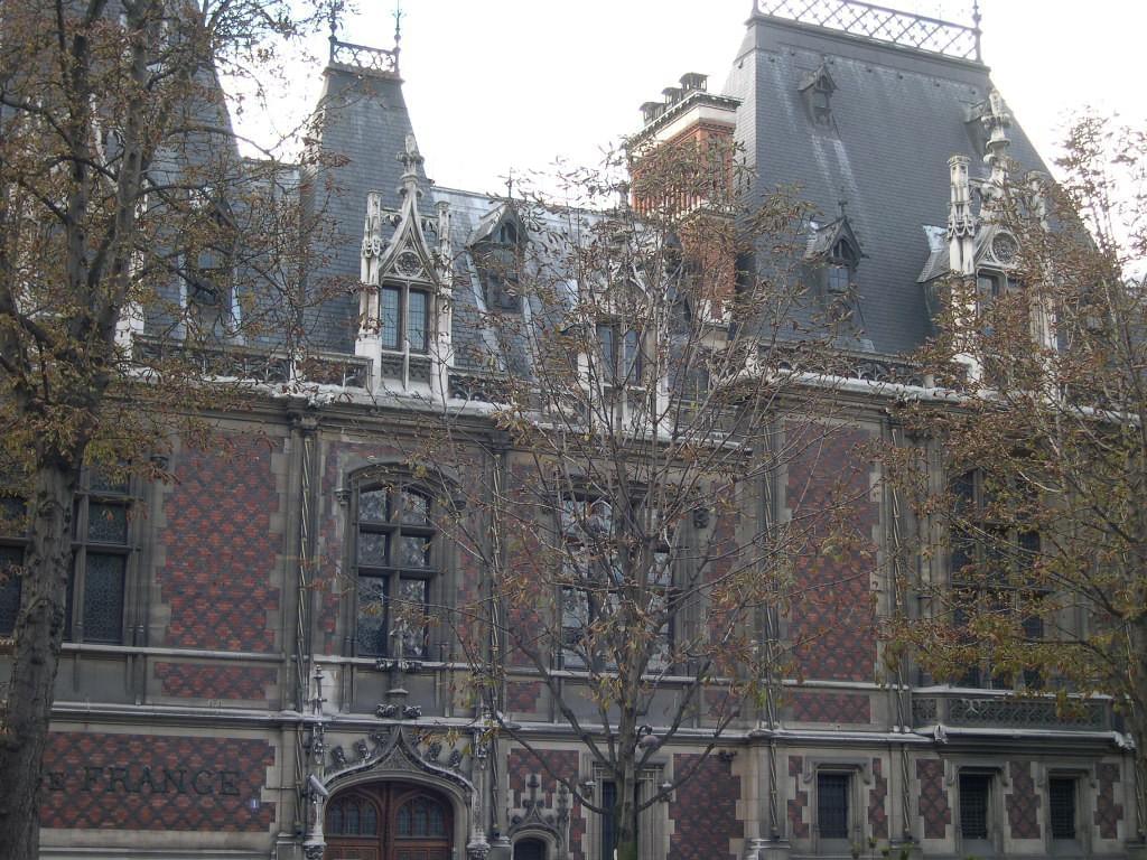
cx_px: 574
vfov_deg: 25.7
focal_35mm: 57
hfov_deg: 33.8
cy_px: 430
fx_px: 1889
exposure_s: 1/135
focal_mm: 12.2
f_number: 3.4
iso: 100
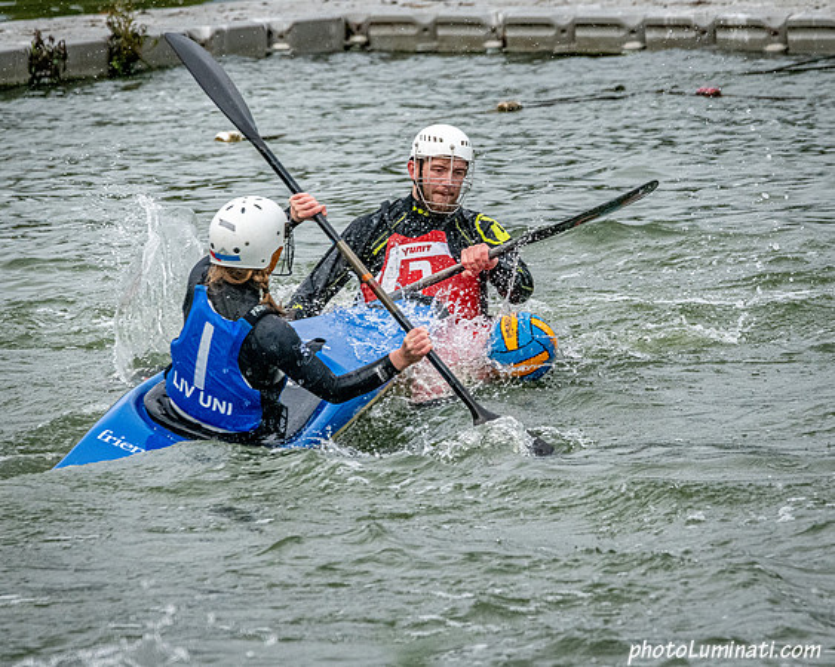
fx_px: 12550
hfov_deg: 3.8
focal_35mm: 508
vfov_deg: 3.0
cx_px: 501
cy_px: 366
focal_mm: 400
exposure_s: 1/2000
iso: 3200
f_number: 10
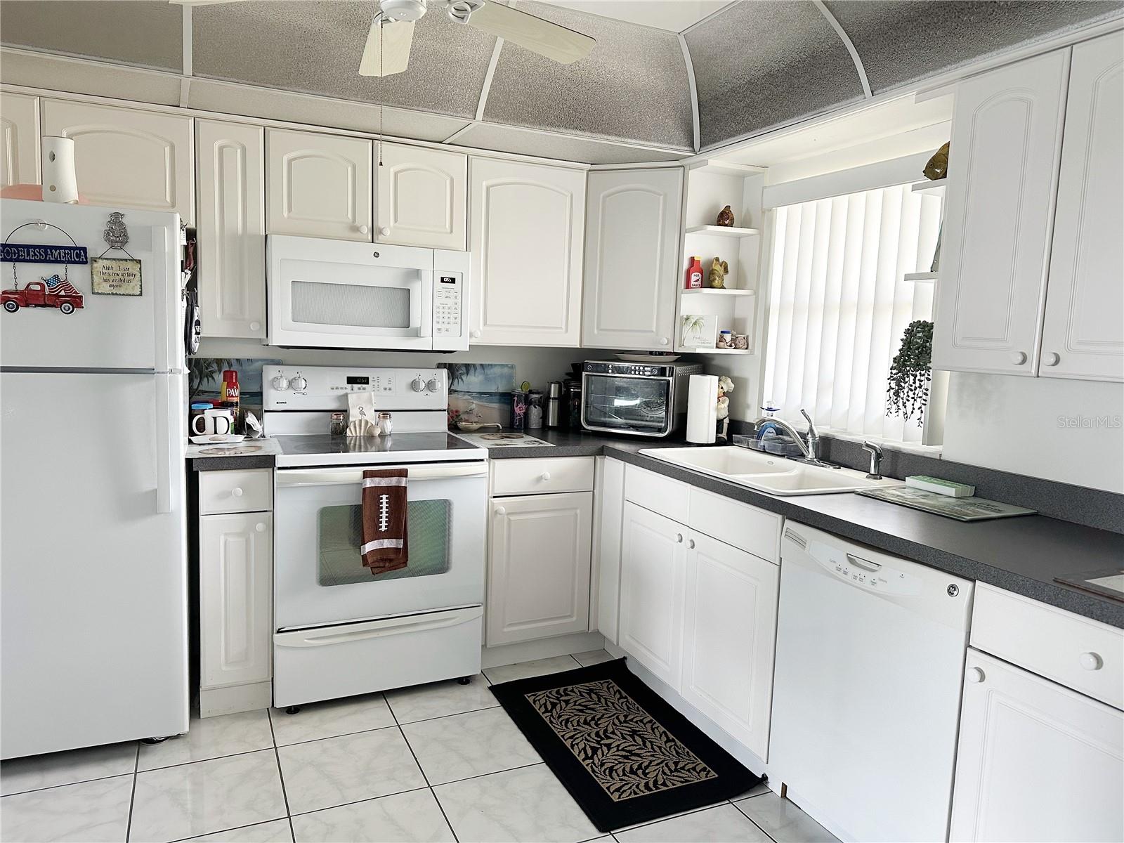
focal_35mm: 24
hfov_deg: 71.6
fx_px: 779
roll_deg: -2.3
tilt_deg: -6.4
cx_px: 562
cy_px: 422
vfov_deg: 56.8
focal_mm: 6.86
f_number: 1.78
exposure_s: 1/120
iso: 200
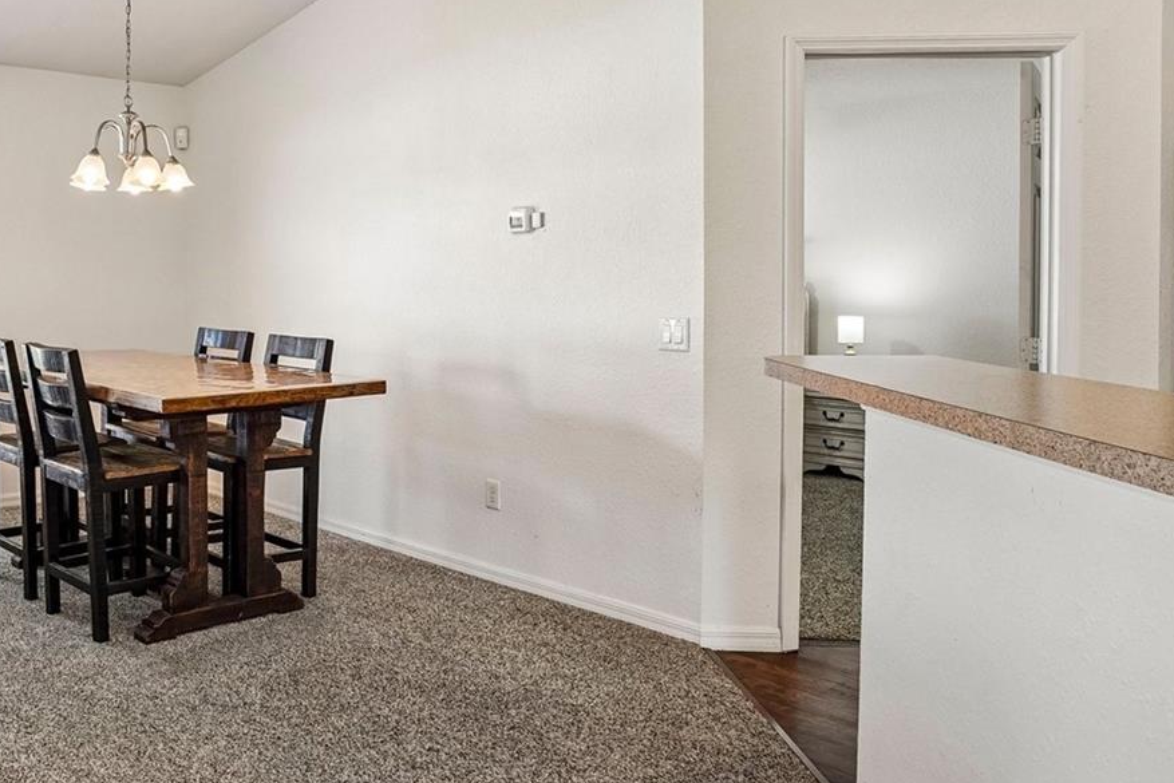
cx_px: 241
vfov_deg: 42.0
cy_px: 290
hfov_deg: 56.1
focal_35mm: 31
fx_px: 1011
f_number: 9
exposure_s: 1/20
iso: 400
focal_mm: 17
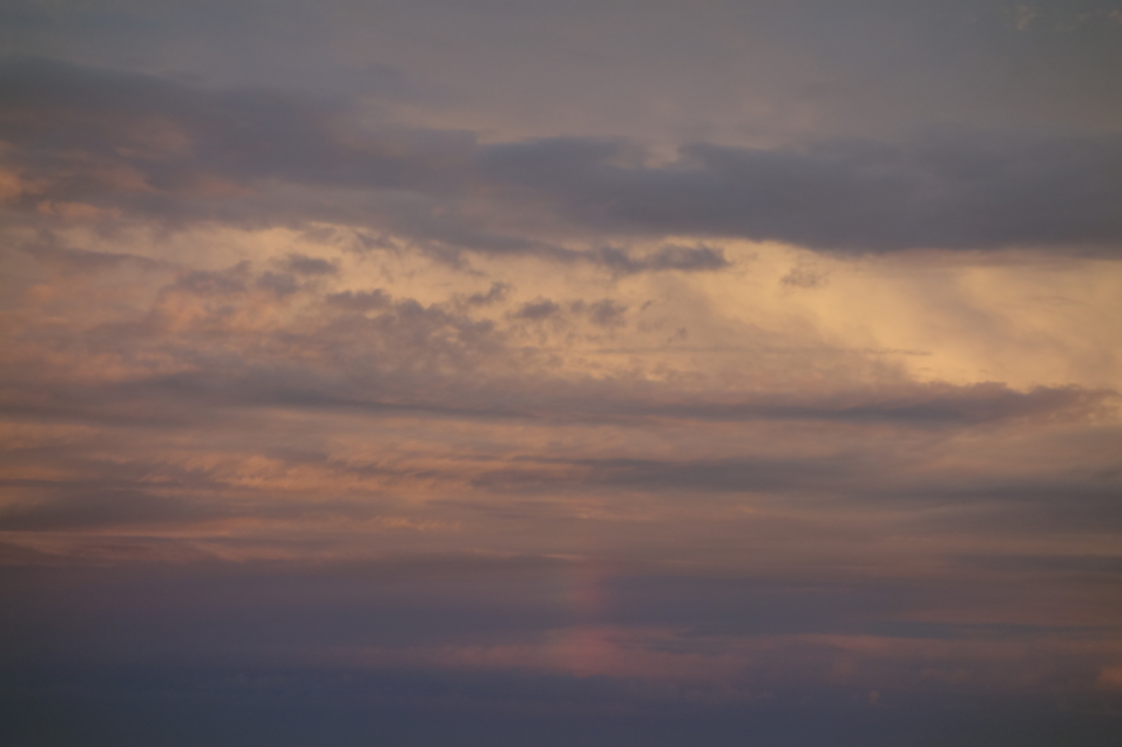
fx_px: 3116
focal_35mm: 100
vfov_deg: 13.7
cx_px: 561
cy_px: 374
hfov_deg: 20.4
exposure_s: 1/100
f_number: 4.9
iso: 320
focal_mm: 37.01
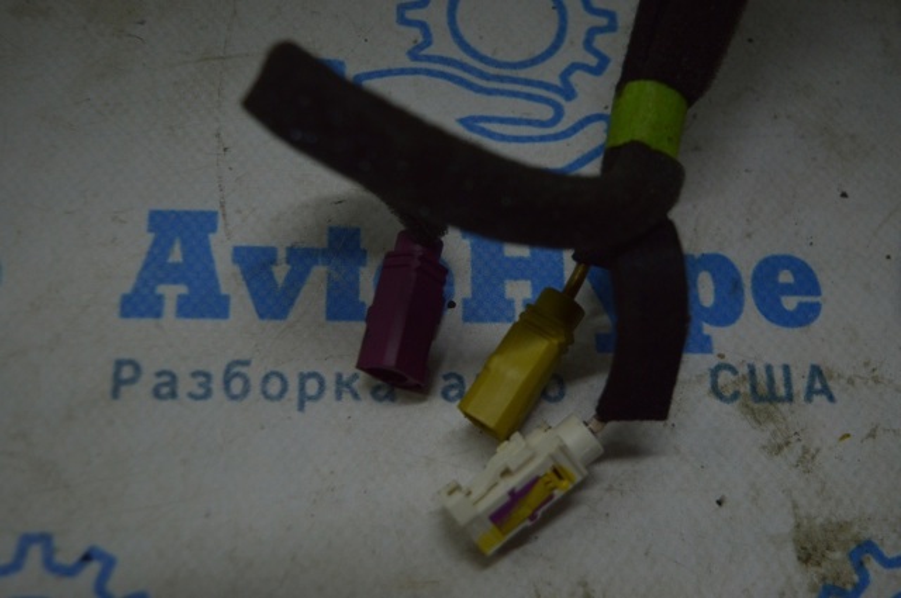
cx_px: 450
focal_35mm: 44
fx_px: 1087
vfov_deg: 30.8
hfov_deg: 45.0
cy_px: 299
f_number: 4.2
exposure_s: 1/320
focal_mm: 29
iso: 400
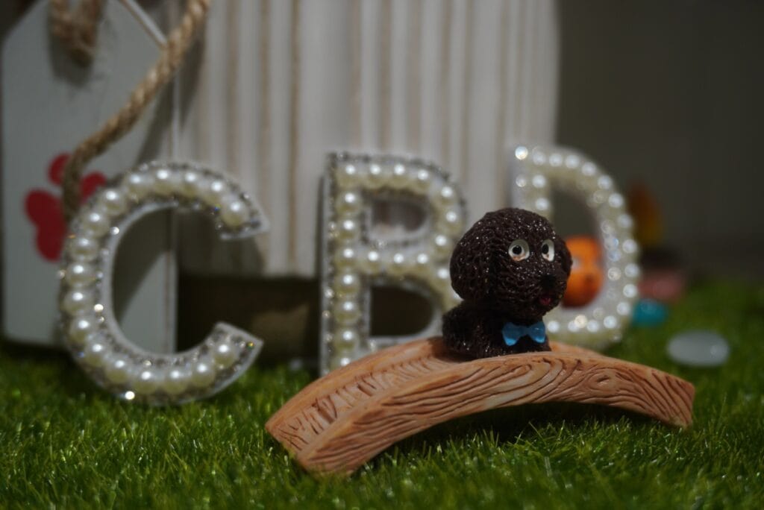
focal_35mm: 44
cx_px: 382
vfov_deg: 30.9
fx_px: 924
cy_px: 255
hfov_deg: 44.9
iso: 200
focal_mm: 29
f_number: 4.5
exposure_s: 1/125
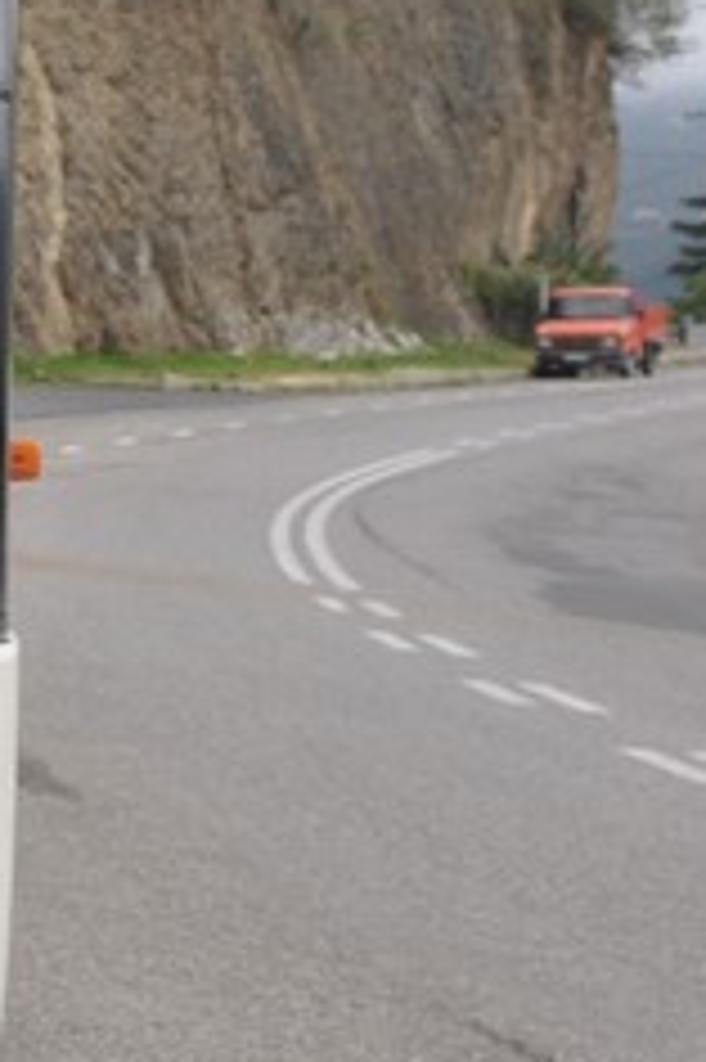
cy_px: 218
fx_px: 3005
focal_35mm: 102
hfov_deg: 11.8
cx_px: -764
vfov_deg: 19.8
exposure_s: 1/160
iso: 200
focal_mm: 24
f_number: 6.3
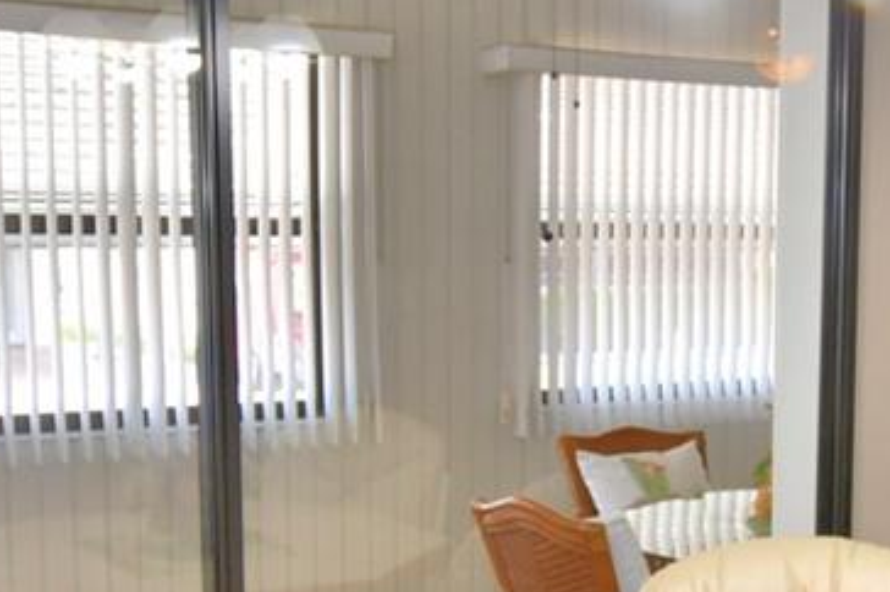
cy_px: 475
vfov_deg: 20.3
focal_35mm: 66
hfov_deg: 30.2
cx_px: 631
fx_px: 1630
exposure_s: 1/50
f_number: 4.5
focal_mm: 10
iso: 200
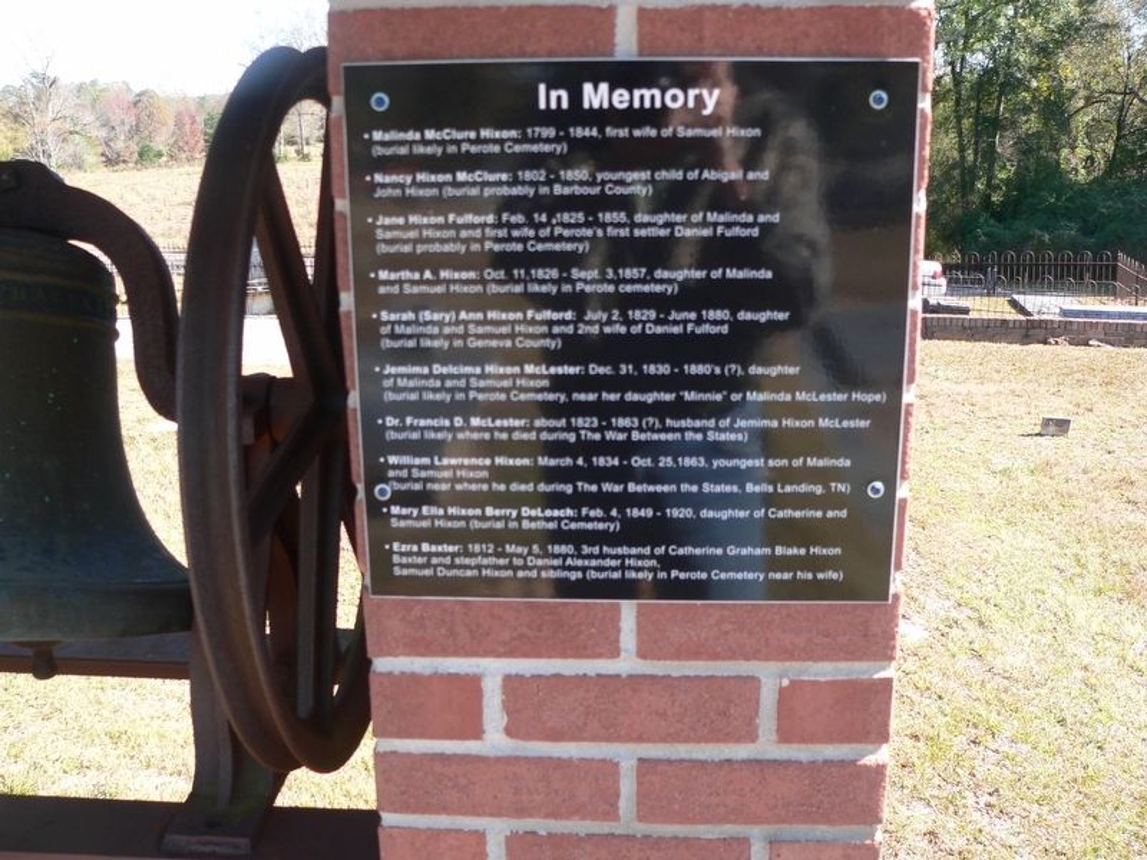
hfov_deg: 51.4
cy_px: 430
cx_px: 574
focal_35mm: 36
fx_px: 1193
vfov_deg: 39.7
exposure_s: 1/125
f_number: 3.3
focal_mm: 6
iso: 80
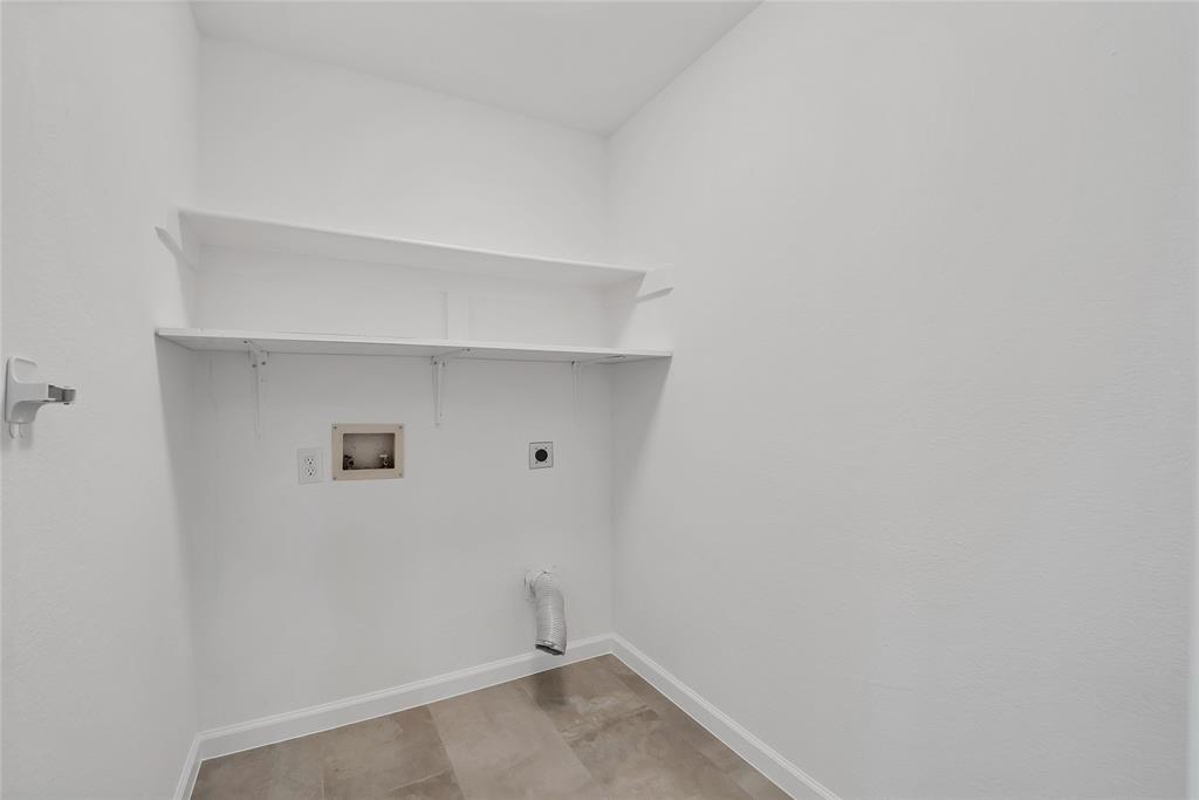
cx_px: 600
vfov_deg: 90.0
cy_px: 400
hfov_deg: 112.6
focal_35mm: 12
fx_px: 400
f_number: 9
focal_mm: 12
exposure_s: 1/20
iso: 640
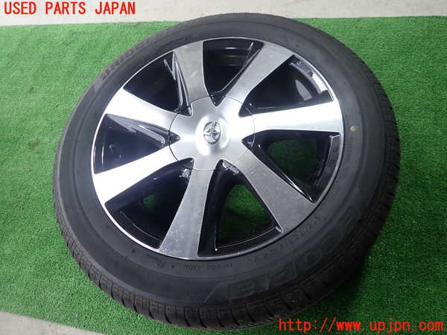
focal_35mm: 25
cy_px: 168
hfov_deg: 69.4
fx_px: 323
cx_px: 224
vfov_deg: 54.9
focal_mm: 4.5
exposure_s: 1/60
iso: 125
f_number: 2
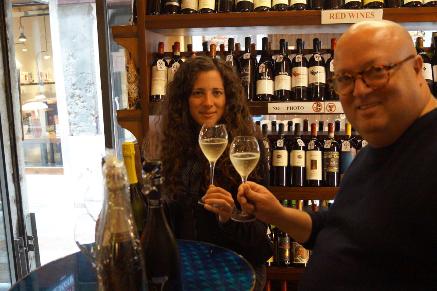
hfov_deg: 53.1
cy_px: 146
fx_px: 437
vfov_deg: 36.9
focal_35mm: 36
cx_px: 218
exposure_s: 1/100
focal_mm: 24
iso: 3200
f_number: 4
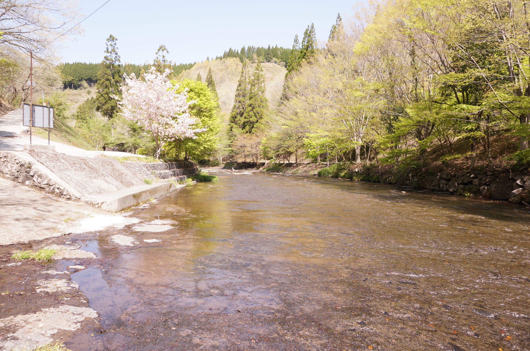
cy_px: 170
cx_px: 261
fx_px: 367
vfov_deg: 51.1
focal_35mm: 25
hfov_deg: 71.6
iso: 100
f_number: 5
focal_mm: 16
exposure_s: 1/200
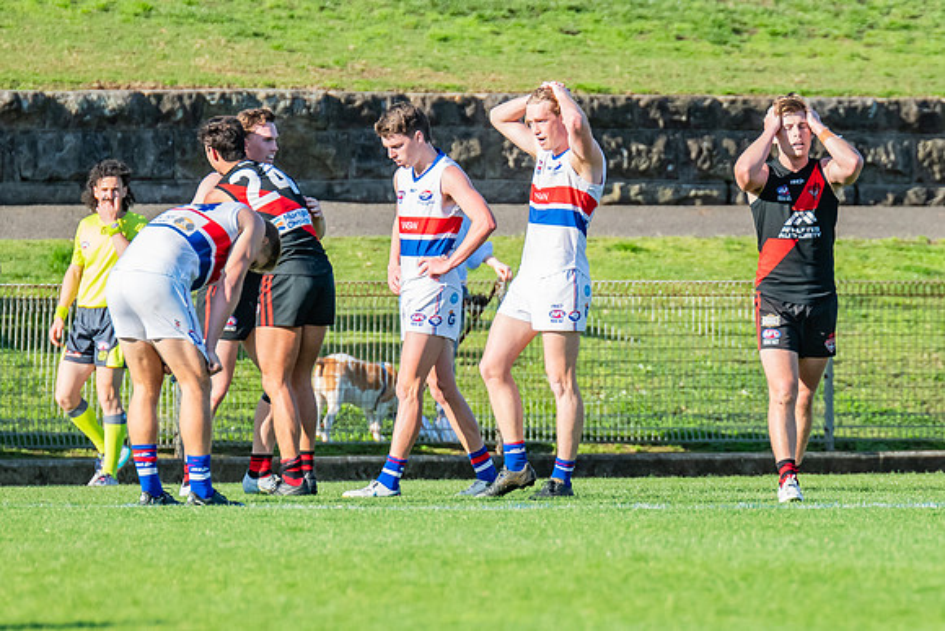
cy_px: 196
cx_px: 856
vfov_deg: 1.5
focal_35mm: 891
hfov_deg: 2.3
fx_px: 23403
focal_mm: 420
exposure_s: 1/1600
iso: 800
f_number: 6.3
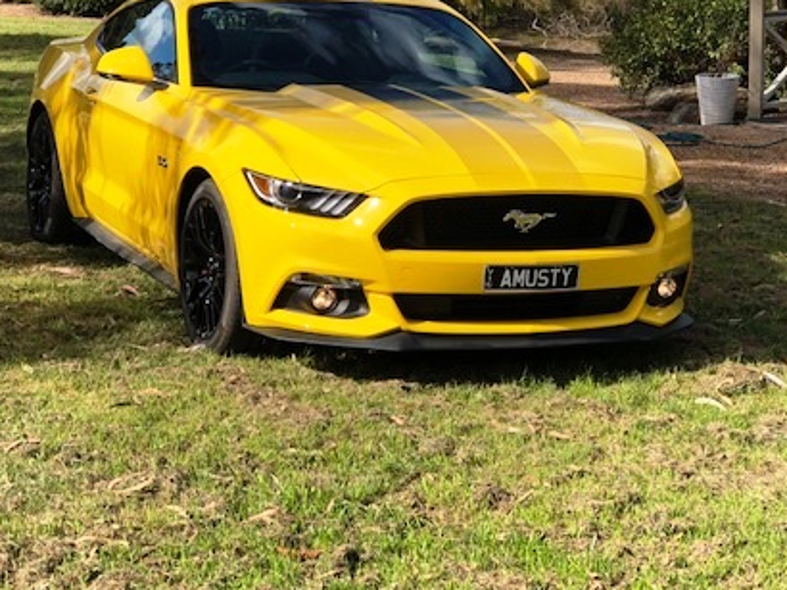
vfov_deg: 16.5
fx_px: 2022
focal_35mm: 89
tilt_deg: -7.9
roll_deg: +1.1
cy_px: 152
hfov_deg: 22.0
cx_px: 441
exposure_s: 1/510
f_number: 2.8
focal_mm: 6.6
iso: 20
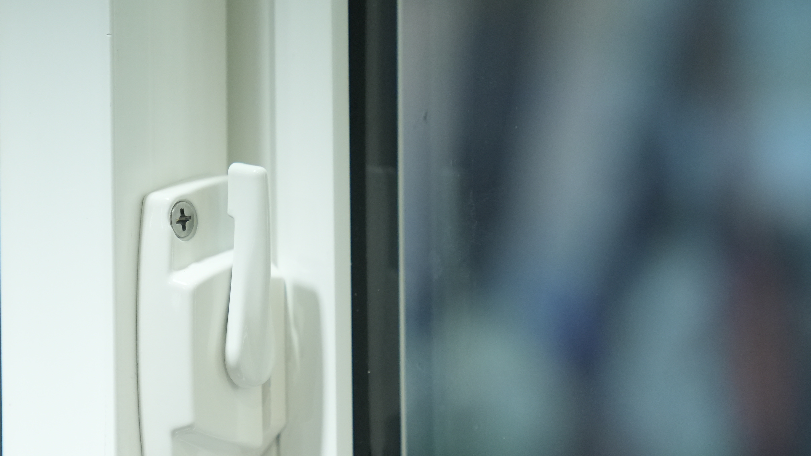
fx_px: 2645
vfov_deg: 9.8
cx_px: 139
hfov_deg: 17.3
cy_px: 361
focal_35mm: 123
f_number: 2.8
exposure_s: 1/320
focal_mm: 62
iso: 2500
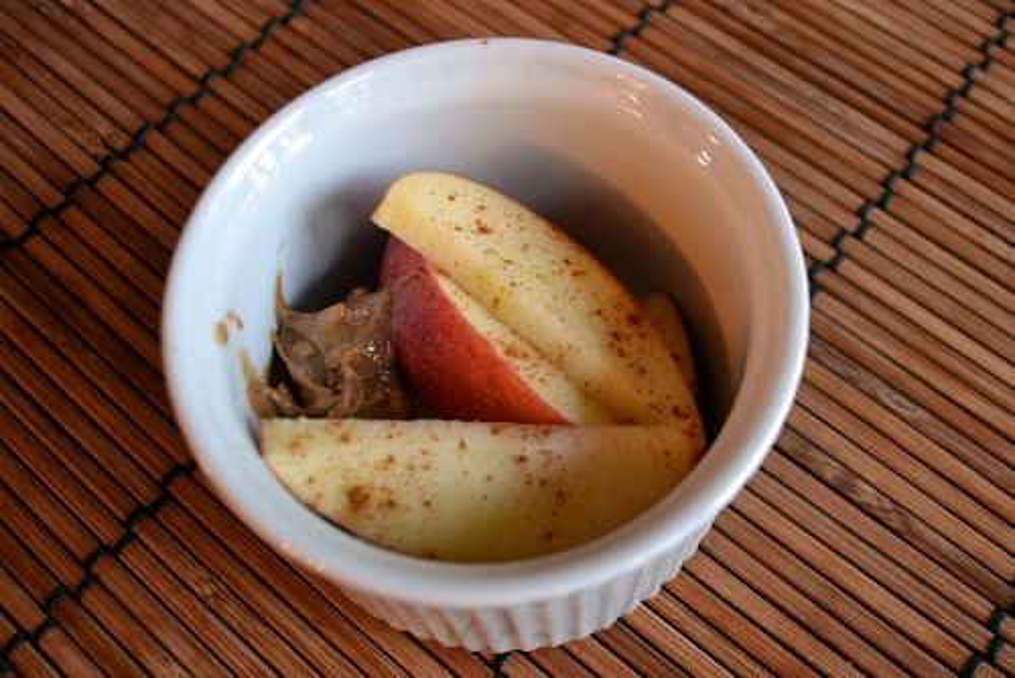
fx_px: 846
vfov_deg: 43.7
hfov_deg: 61.9
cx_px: 508
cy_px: 339
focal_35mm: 30
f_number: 3.8
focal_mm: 20
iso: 720
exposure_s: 1/15
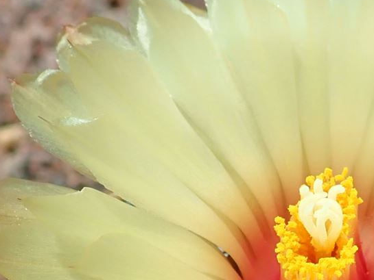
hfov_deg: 17.6
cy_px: 213
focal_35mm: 110
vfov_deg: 13.4
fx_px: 1189
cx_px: 340
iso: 100
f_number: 9
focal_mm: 5.5
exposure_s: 1/250
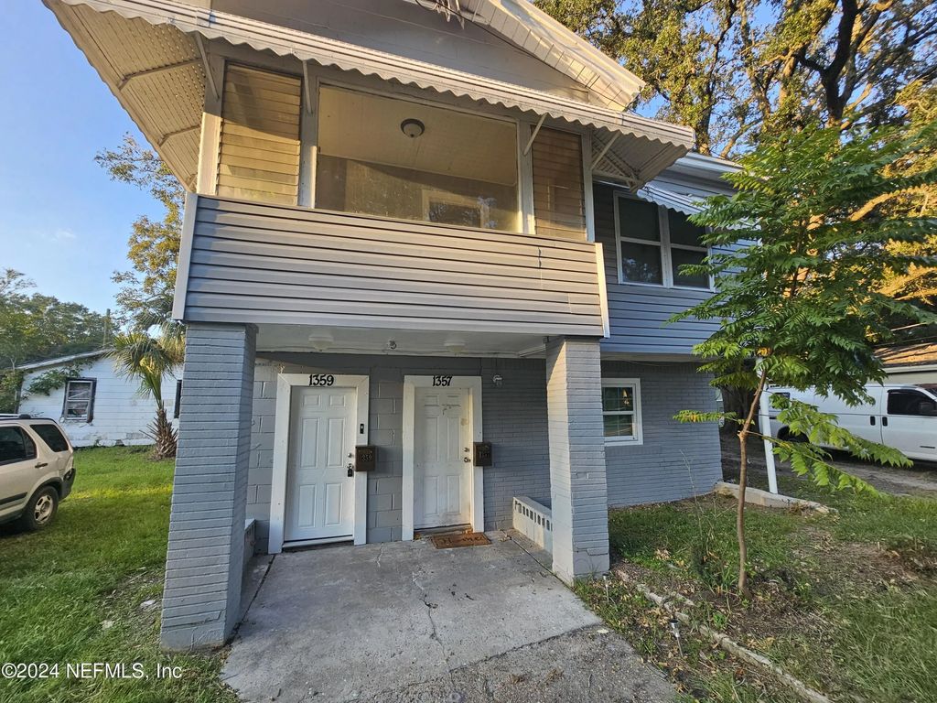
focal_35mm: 13
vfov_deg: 89.9
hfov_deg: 106.2
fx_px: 352
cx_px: 468
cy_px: 352
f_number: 2.2
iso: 50
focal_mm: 2.2
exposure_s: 1/188
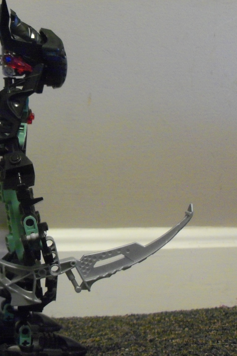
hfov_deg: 25.5
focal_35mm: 51
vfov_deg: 38.9
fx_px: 504
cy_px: 187
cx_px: 16
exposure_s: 1/3.2
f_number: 3
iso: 400
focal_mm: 6.3
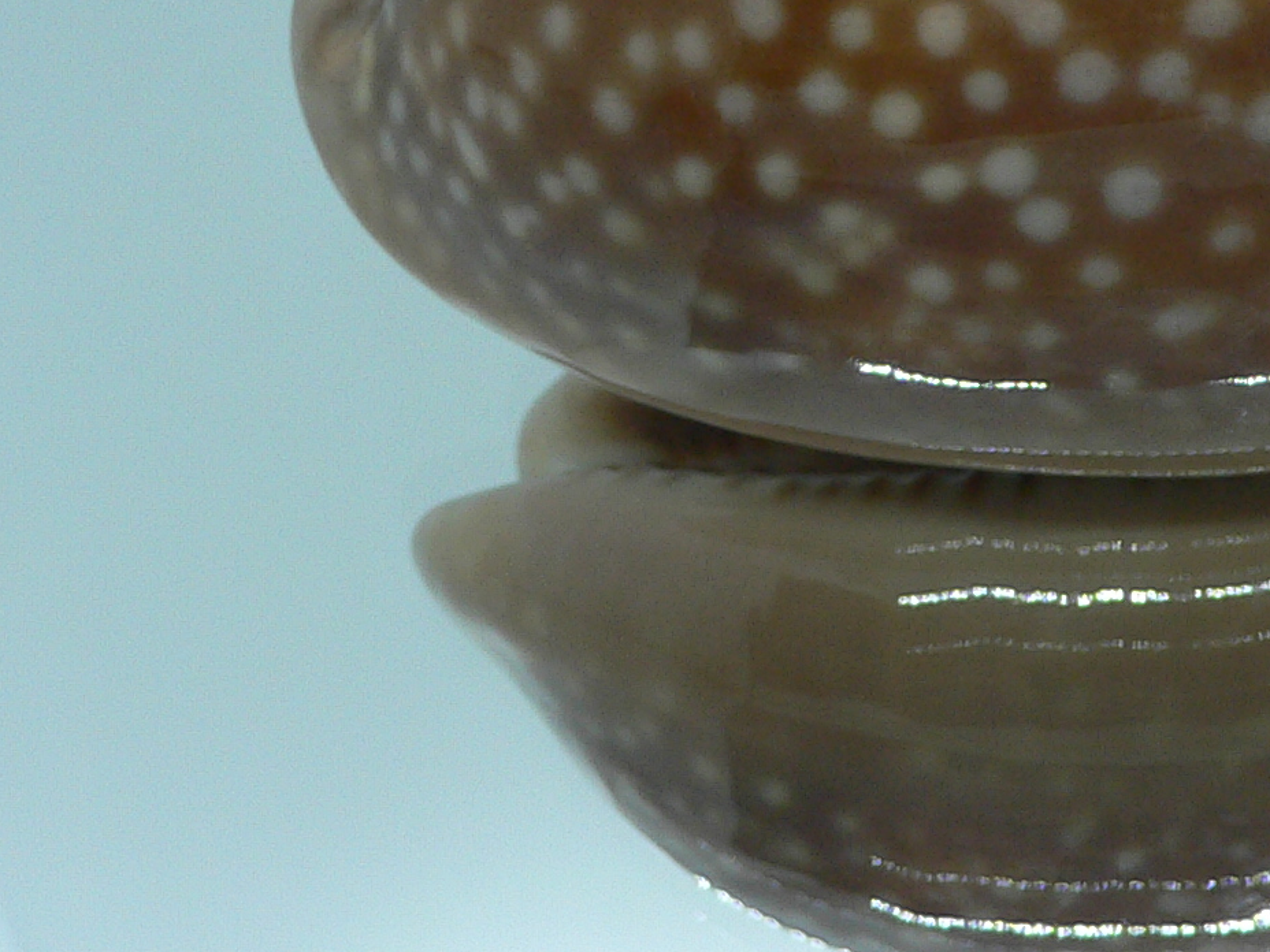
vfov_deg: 18.9
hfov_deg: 24.8
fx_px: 2788
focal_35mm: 76
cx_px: 1177
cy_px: 22
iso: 100
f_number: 2.8
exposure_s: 1/60
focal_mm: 4.6
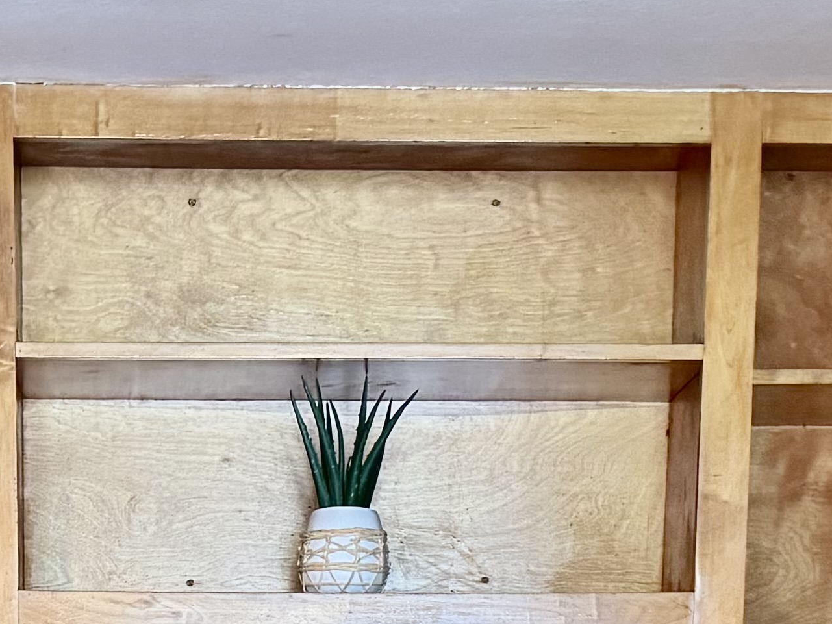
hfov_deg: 18.3
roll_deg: -0.3
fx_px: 2572
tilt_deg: -6.5
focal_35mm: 107
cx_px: 209
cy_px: 1201
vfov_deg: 12.4
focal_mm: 6.76
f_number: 1.78
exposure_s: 1/60
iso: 800
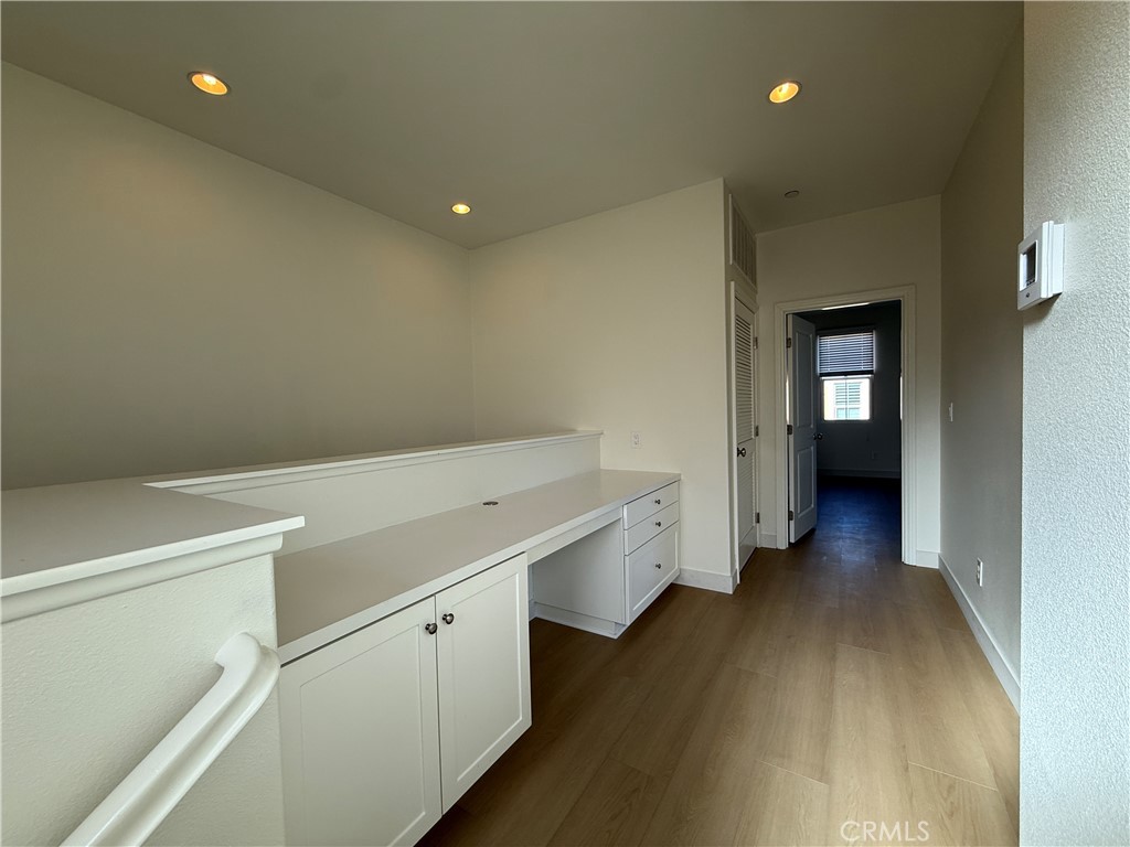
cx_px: 565
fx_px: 457
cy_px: 424
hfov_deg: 102.1
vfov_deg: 85.7
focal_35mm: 14
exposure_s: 1/99
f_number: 2.2
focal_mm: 2.22
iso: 64
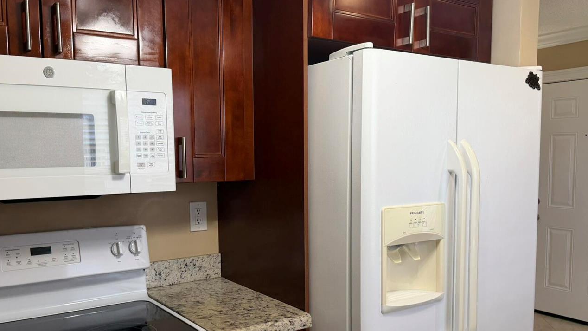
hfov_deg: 59.1
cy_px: 201
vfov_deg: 35.5
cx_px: 241
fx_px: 514
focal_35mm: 33
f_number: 1.78
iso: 100
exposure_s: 1/120
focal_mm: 6.76
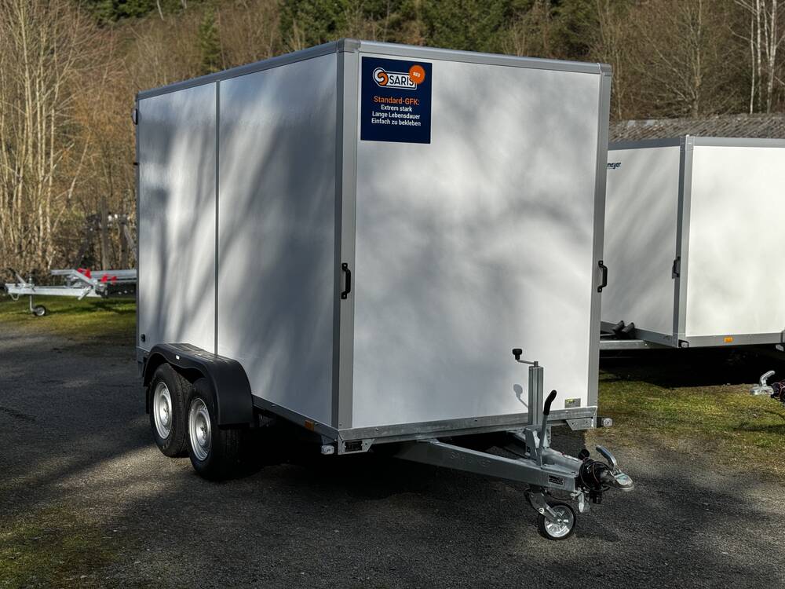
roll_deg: +0.2
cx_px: 392
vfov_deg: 30.3
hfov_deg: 39.7
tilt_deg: -6.4
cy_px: 294
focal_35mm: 48
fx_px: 1089
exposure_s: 1/4975
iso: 64
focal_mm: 6.86
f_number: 1.78
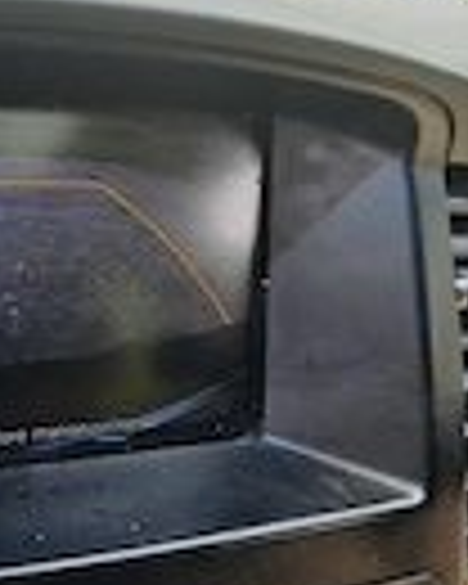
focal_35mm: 39
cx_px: 9
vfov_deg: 46.7
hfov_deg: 35.0
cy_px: 256
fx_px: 675
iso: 50
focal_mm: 2.2
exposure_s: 1/417
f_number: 2.2
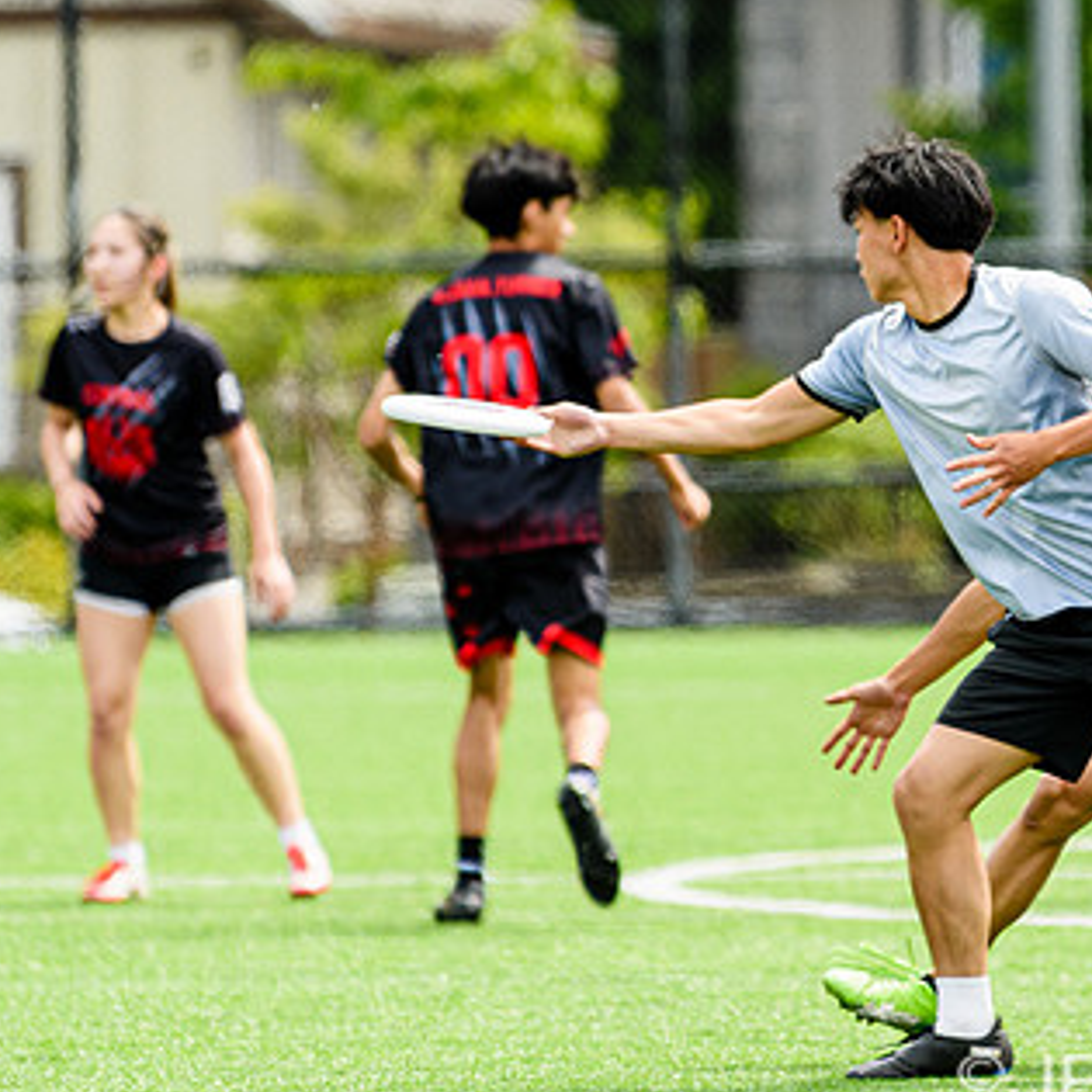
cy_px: 553
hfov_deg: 2.8
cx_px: 1043
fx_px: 22021
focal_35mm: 617
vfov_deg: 2.8
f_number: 3.2
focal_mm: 200
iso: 160
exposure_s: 1/1250
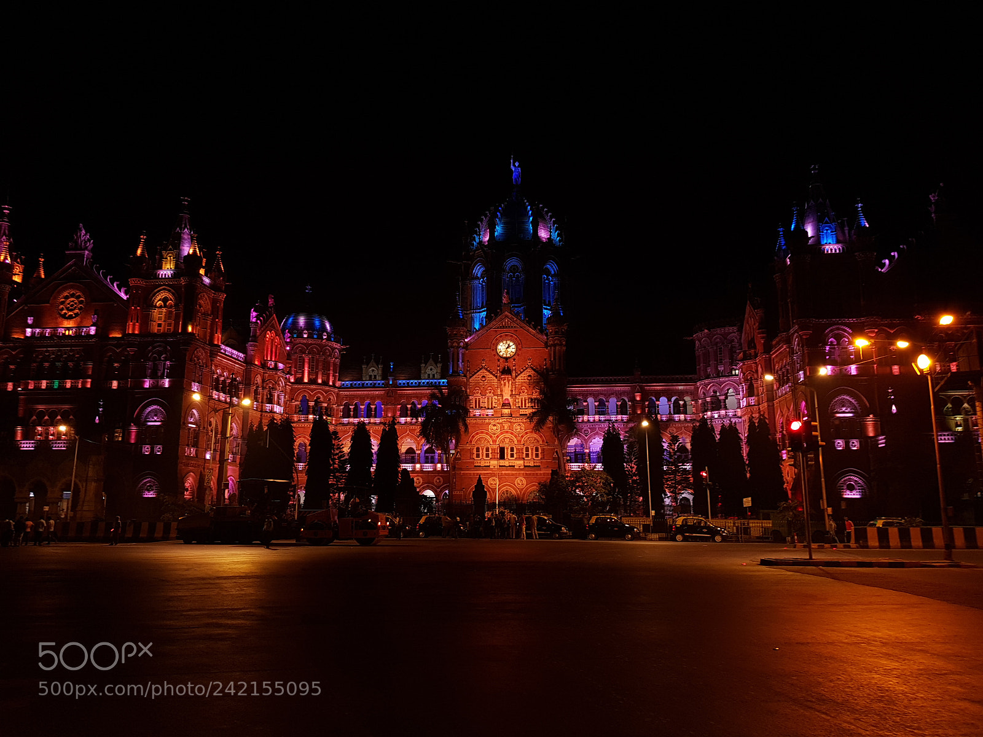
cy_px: 368
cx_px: 492
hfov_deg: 67.3
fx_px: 738
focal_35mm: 26
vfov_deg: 53.1
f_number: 1.7
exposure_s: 1/8
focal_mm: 4.2
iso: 50
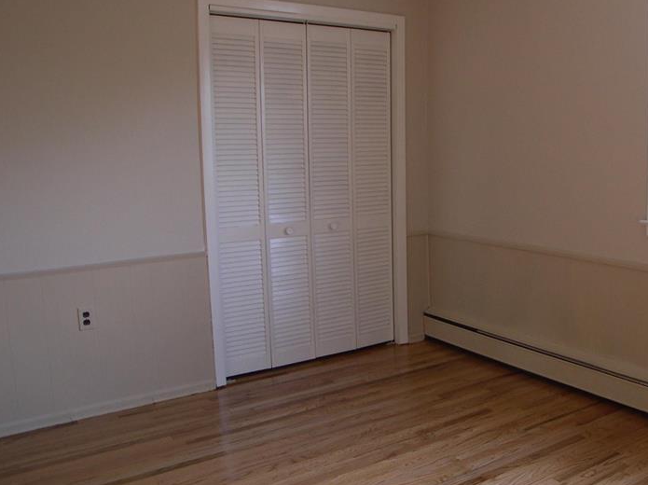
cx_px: 458
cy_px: 249
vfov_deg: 26.1
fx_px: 1047
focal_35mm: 56
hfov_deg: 33.9
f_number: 2.8
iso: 100
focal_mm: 8
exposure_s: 1/41.7
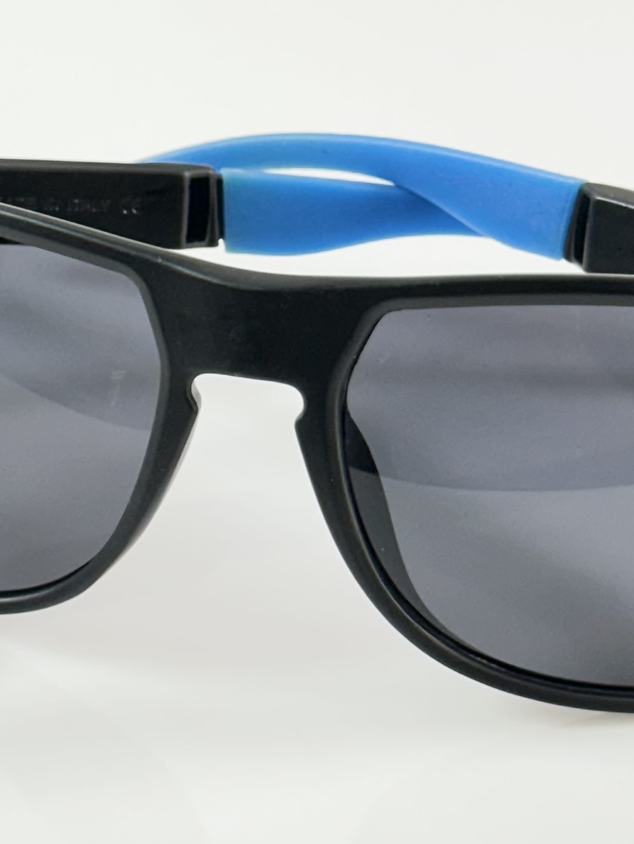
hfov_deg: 10.6
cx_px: 276
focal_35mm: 140
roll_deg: +1.1
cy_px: 344
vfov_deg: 14.1
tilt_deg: -30.5
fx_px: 3418
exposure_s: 1/100
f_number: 1.78
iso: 64
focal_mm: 6.86
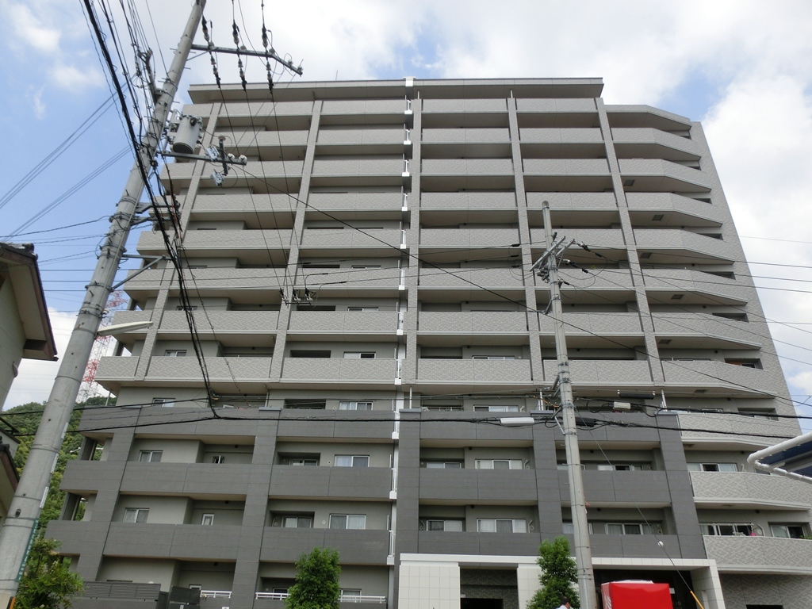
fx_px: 563
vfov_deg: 56.8
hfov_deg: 71.6
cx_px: 406
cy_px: 304
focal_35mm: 24
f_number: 7.9
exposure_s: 1/200
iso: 80
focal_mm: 4.24
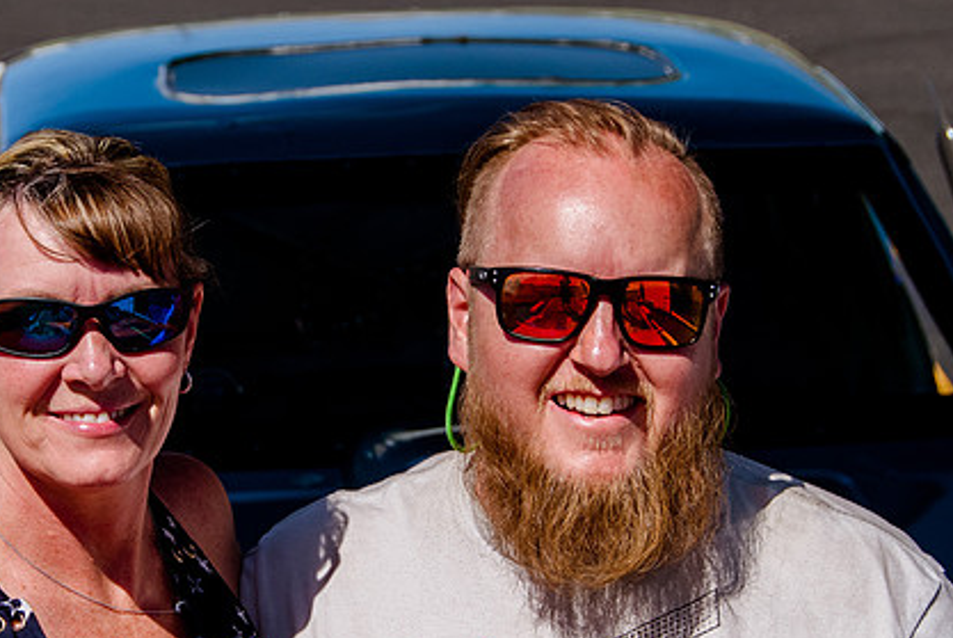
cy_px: 444
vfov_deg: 8.5
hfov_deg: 12.6
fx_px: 4293
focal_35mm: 162
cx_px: 270
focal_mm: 56
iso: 400
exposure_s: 1/800
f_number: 7.1
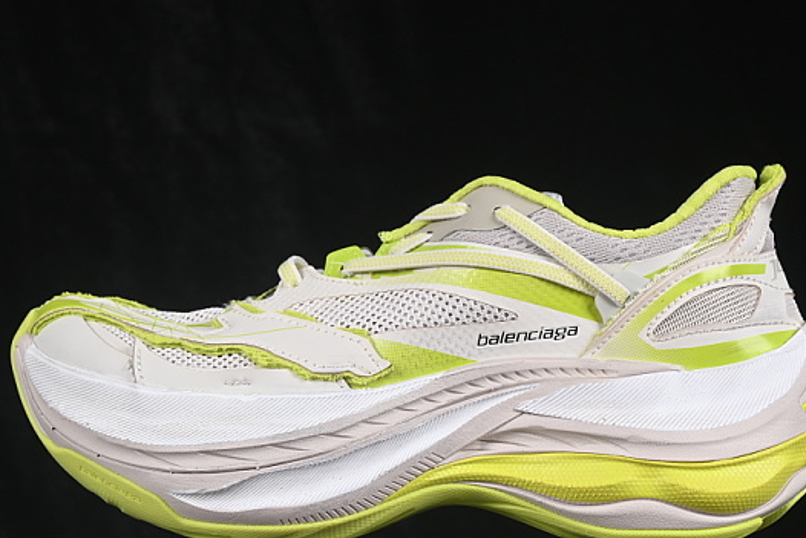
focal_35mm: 114
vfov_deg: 12.0
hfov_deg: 17.9
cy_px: 294
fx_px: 2553
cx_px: 437
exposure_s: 1/80
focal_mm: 50
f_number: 8
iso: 160
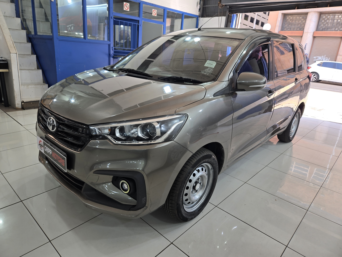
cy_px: 128
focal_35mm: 23
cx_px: 171
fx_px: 227
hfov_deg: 73.9
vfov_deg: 58.9
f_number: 1.8
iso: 32
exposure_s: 1/100
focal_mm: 5.4
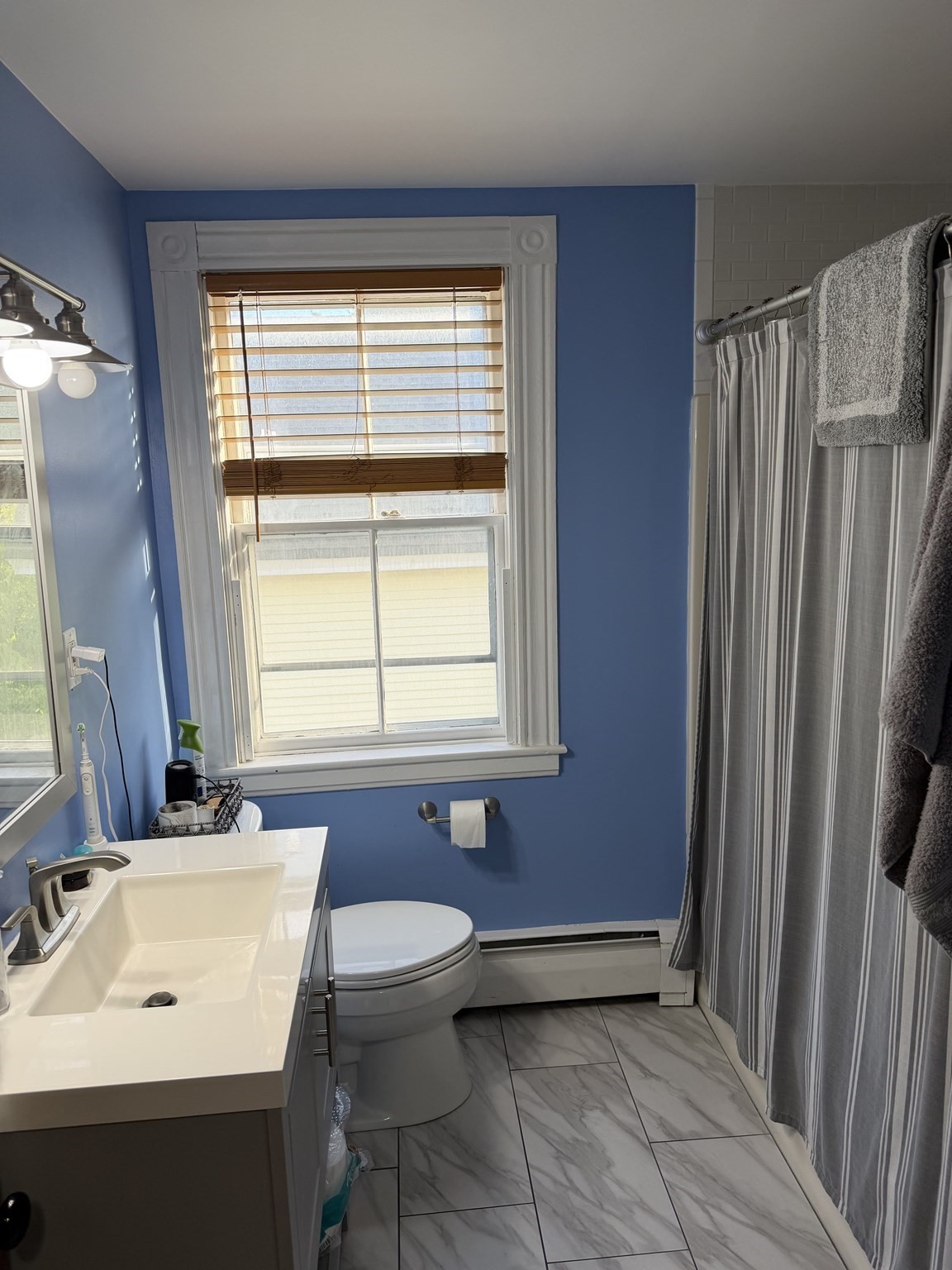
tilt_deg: -10.9
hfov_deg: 56.8
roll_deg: +2.0
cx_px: 476
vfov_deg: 71.6
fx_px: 880
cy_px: 635
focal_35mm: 24
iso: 80
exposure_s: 1/120
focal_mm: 6.76
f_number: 1.78
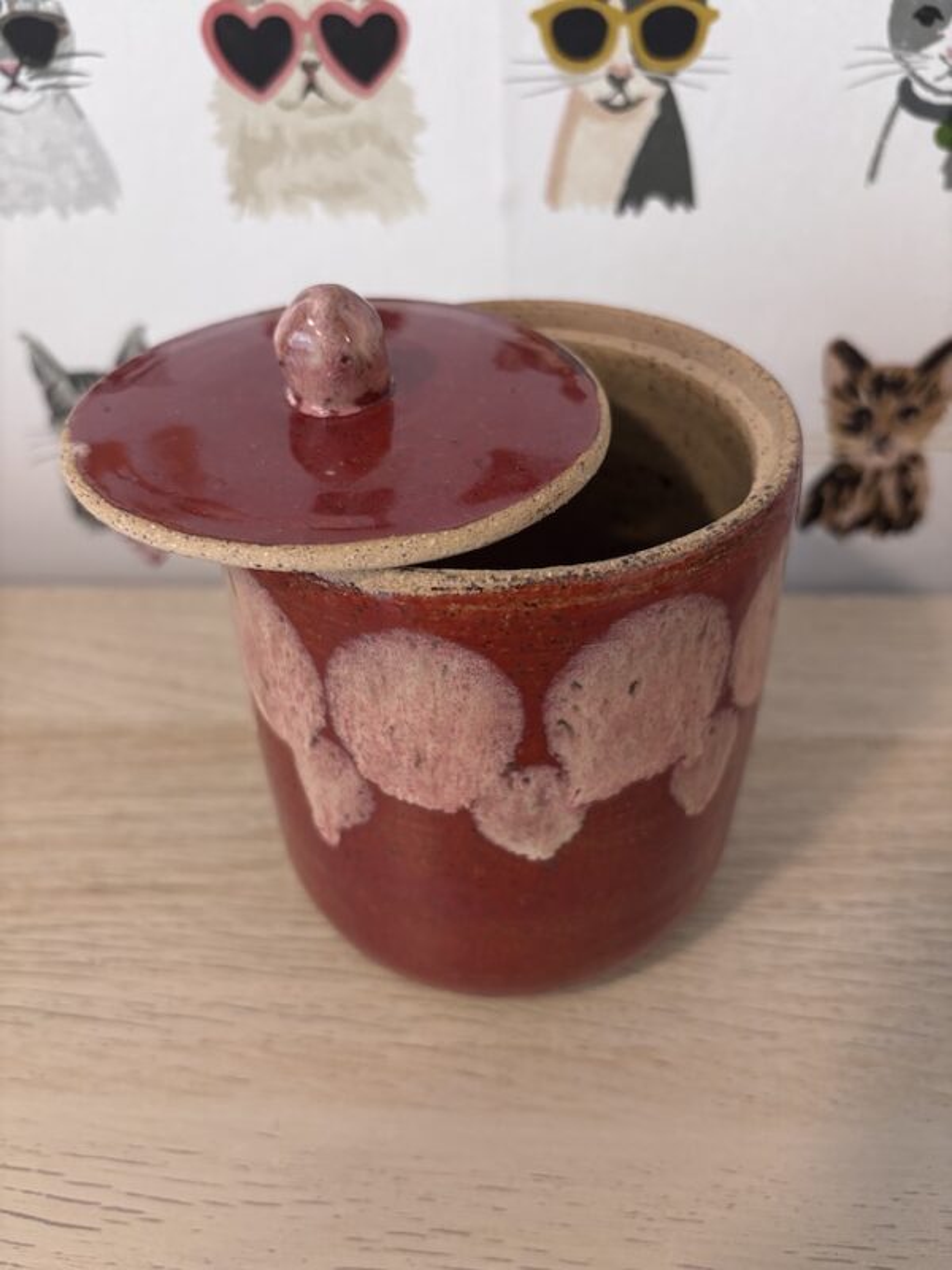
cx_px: 476
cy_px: 635
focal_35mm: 26
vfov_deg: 67.3
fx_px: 953
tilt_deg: -39.3
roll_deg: +1.3
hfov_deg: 53.1
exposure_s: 1/60
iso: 250
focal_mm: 5.96
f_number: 1.6
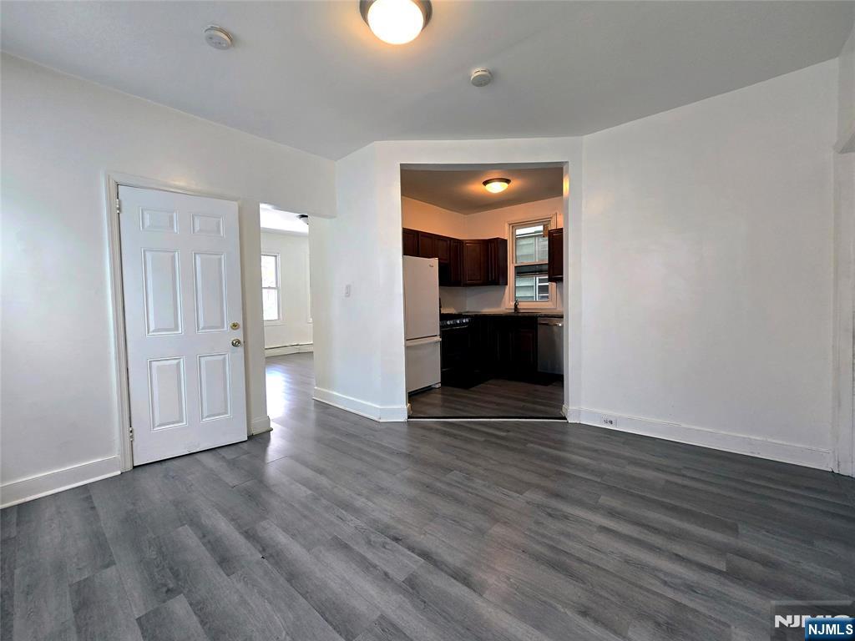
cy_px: 320
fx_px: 321
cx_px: 428
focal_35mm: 13
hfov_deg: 106.2
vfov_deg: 89.9
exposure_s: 1/60
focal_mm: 2.2
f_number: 2.2
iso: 160
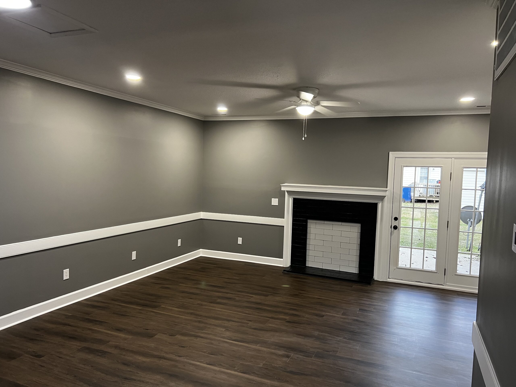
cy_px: 194
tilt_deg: -4.4
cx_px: 258
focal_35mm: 26
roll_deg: -2.1
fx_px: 388
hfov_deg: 67.3
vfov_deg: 53.1
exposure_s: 1/60
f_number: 1.5
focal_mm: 5.7
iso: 200
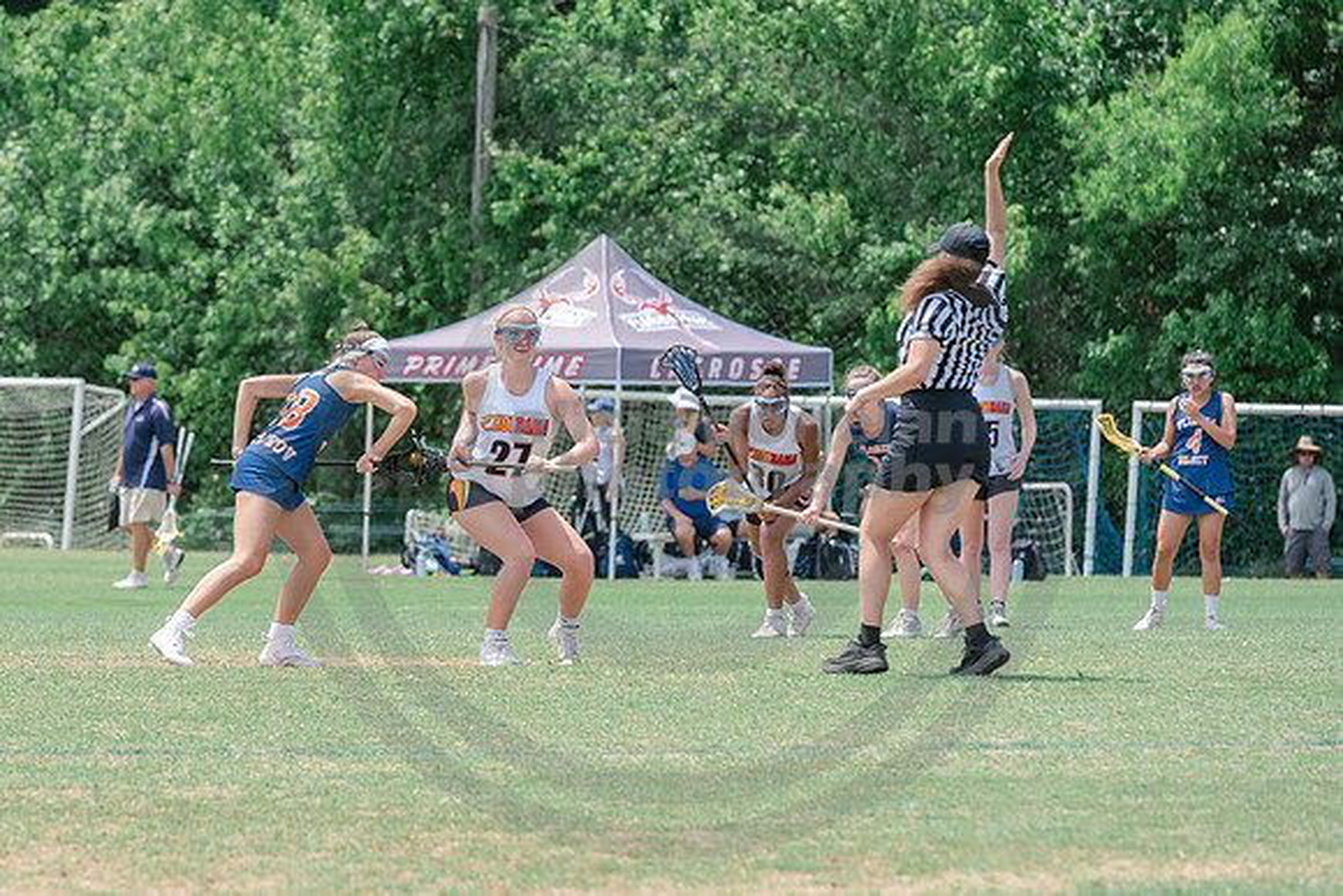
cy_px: 448
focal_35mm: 292
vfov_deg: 4.7
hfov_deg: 7.0
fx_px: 10896
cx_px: 389
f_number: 5
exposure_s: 1/1600
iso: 400
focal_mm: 200
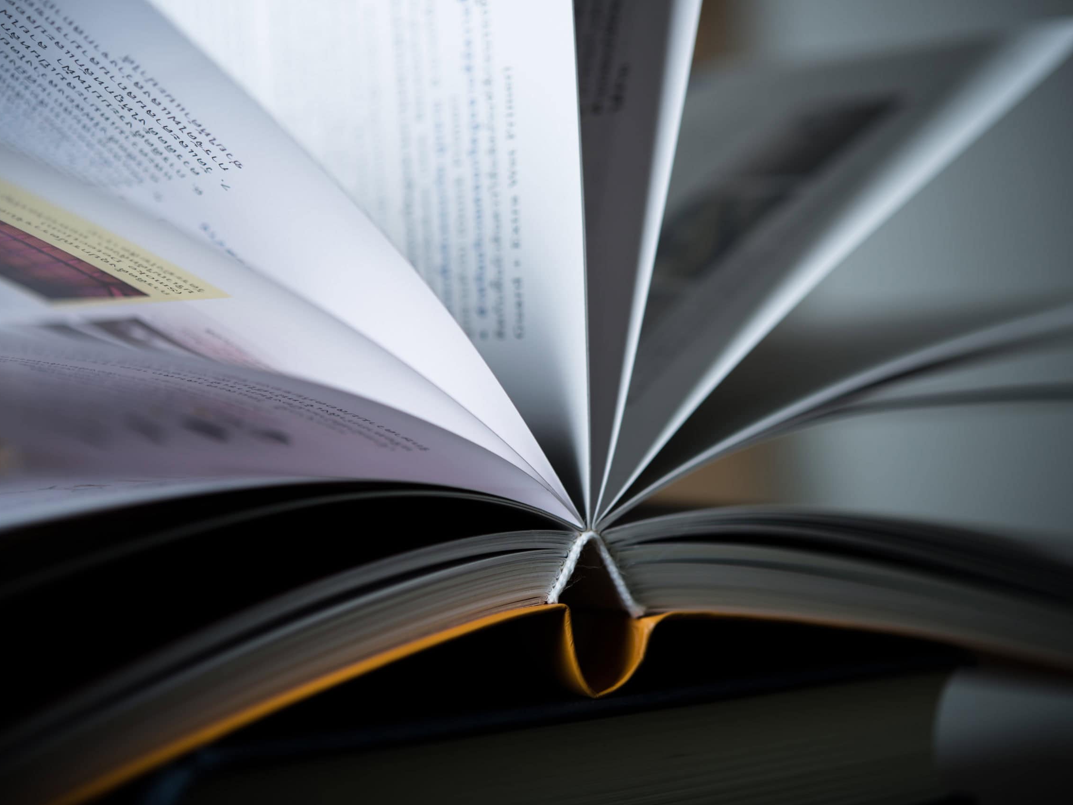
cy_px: 403
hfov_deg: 29.8
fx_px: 2015
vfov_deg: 22.6
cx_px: 590
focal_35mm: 65
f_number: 3.2
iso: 100
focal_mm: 60
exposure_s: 1/200
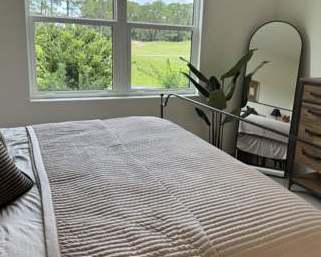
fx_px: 333
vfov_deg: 42.2
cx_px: 177
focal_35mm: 35
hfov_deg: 51.4
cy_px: 118
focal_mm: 6.76
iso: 64
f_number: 1.78
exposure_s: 1/120
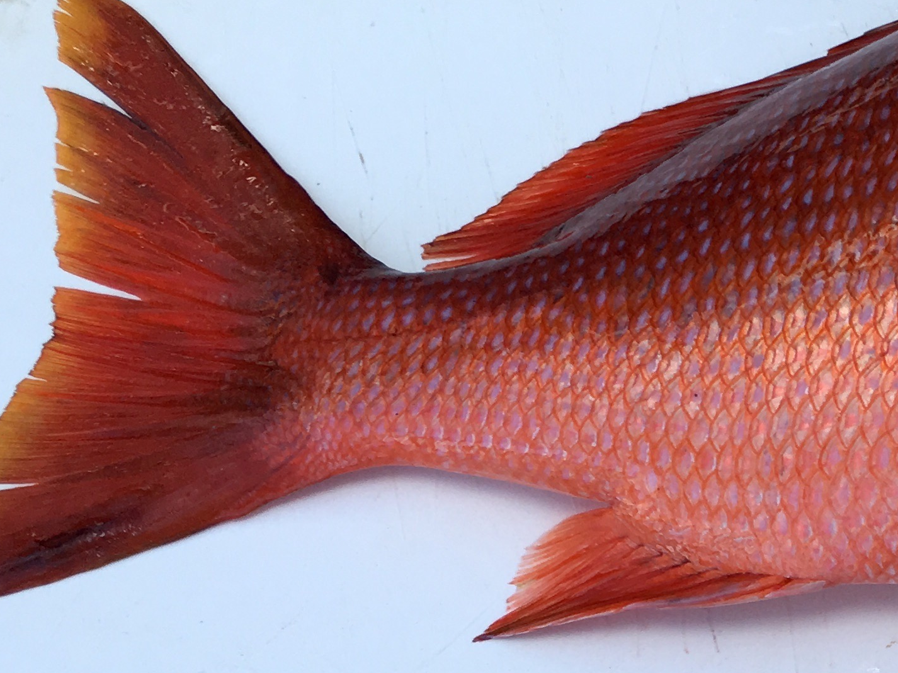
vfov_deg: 17.4
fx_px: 2127
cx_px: 1038
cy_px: 737
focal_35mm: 82
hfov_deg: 22.2
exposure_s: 1/591
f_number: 2.2
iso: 25
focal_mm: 4.15
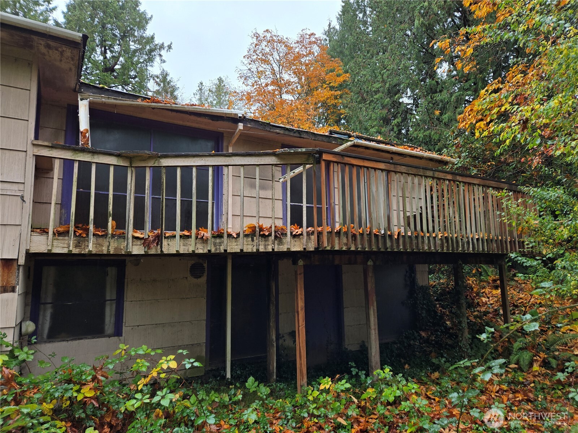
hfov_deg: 73.9
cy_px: 216
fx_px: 384
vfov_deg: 58.9
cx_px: 289
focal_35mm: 23
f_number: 1.8
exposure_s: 1/180
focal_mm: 5.4
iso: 32
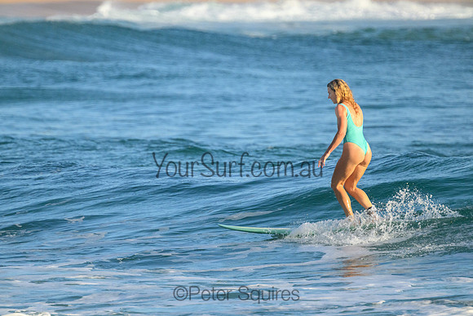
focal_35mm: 800
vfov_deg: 1.7
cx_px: 236
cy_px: 158
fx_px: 10513
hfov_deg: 2.6
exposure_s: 1/2000
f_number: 11
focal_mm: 800
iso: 2200
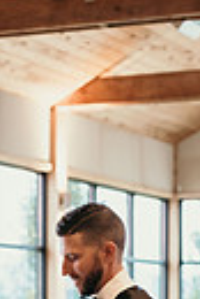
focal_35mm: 173
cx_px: 85
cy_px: 421
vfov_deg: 11.5
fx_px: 1438
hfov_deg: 8.0
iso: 1000
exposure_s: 1/100
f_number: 2.8
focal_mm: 50
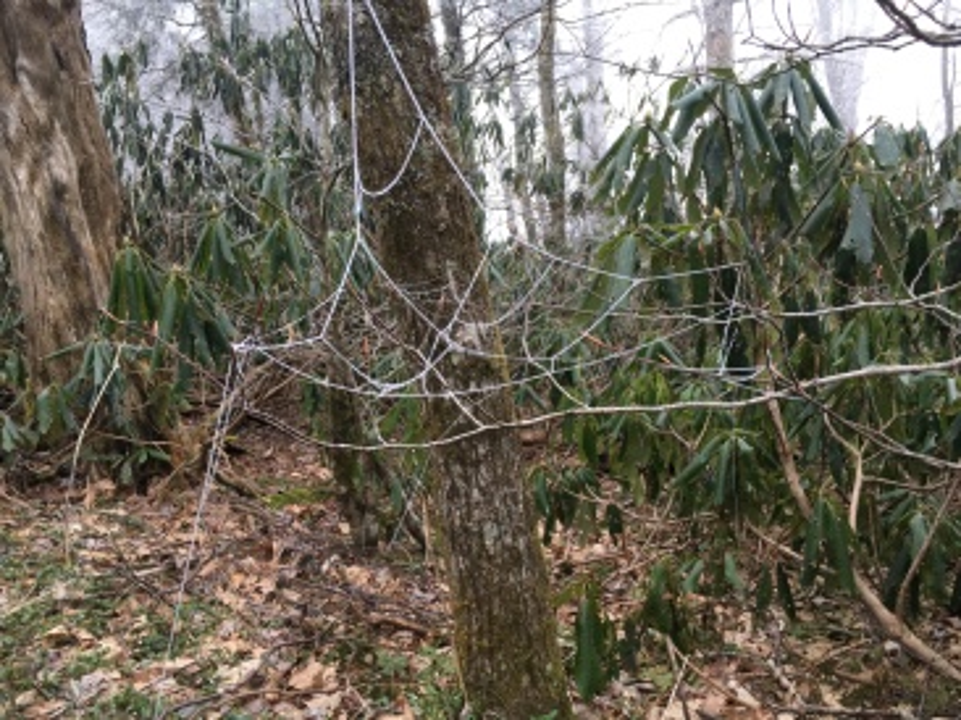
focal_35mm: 29
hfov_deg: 61.7
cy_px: 360
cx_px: 480
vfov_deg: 48.2
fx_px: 805
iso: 80
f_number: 2.2
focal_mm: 4.15
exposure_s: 1/30
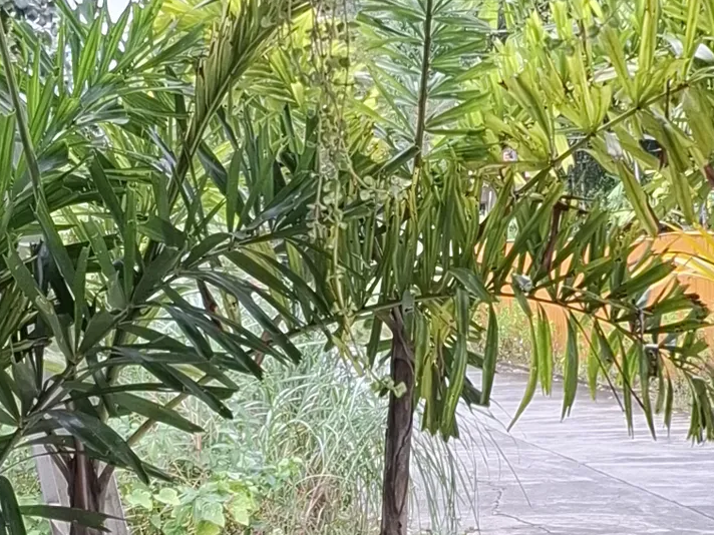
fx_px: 639
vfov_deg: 45.4
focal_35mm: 31
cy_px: 235
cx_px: 458
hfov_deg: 57.4
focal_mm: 5.54
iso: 50
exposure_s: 1/163
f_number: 1.8
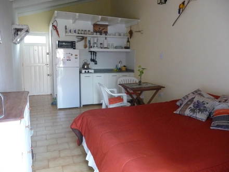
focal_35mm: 28
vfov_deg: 49.7
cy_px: 86
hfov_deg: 63.4
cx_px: 114
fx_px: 185
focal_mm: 4.7
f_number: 3.3
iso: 320
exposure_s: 1/30
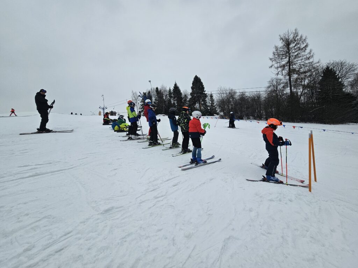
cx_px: 179
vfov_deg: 89.9
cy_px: 134
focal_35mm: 13
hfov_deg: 106.2
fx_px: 134
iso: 50
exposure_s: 1/1567
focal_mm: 2.2
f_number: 2.2
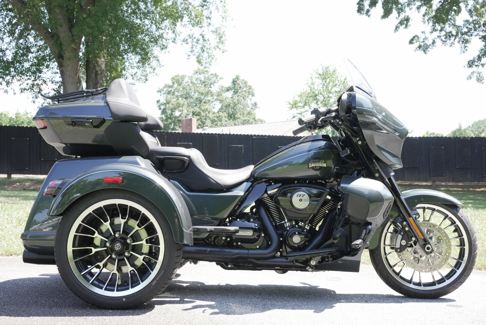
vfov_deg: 28.1
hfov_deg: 41.1
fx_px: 648
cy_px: 162
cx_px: 243
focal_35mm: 48
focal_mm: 48
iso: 1250
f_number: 11
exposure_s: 1/160
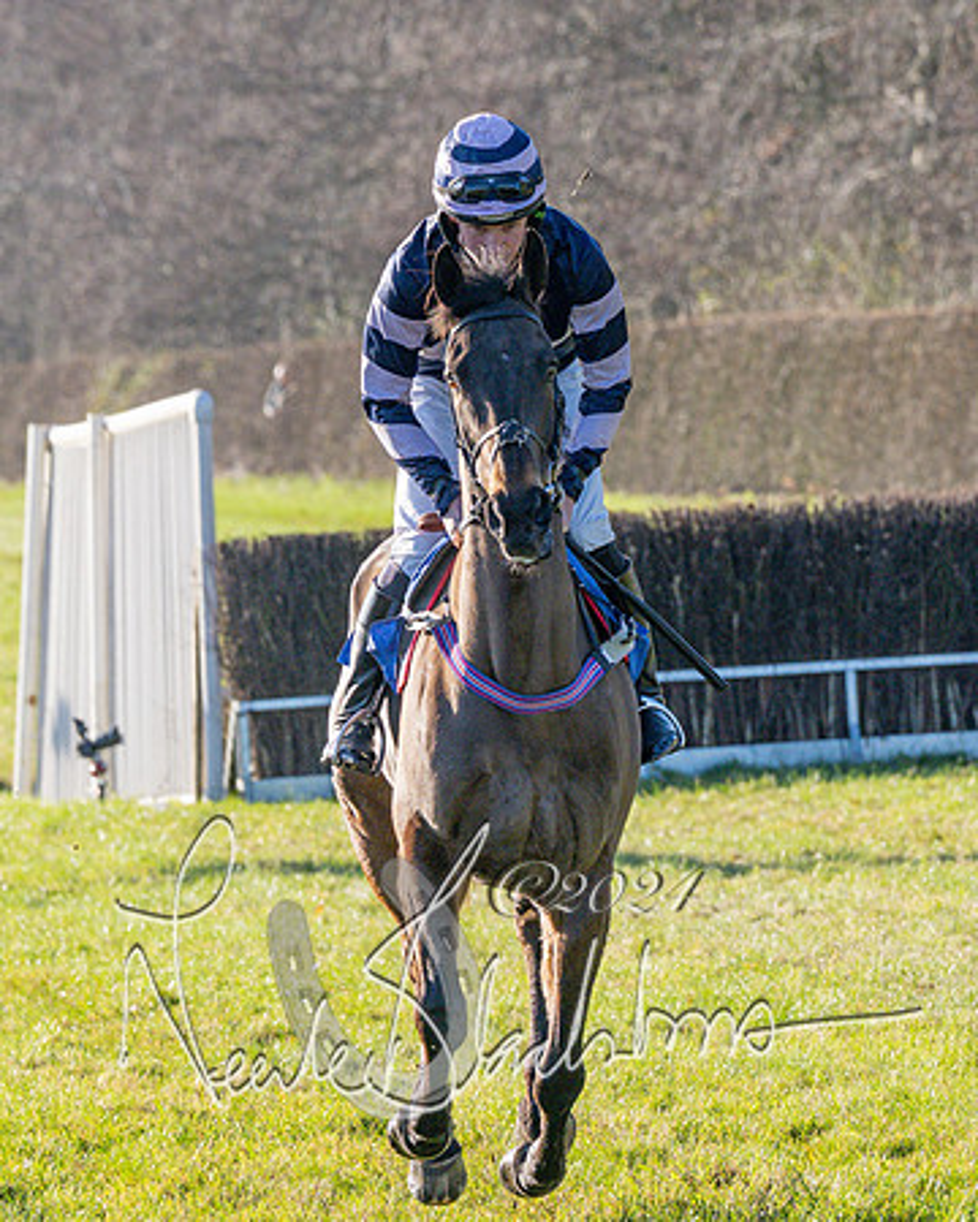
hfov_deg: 4.1
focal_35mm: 380
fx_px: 13766
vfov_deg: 5.1
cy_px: 488
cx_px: 329
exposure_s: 1/1250
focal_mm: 150
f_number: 5
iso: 400
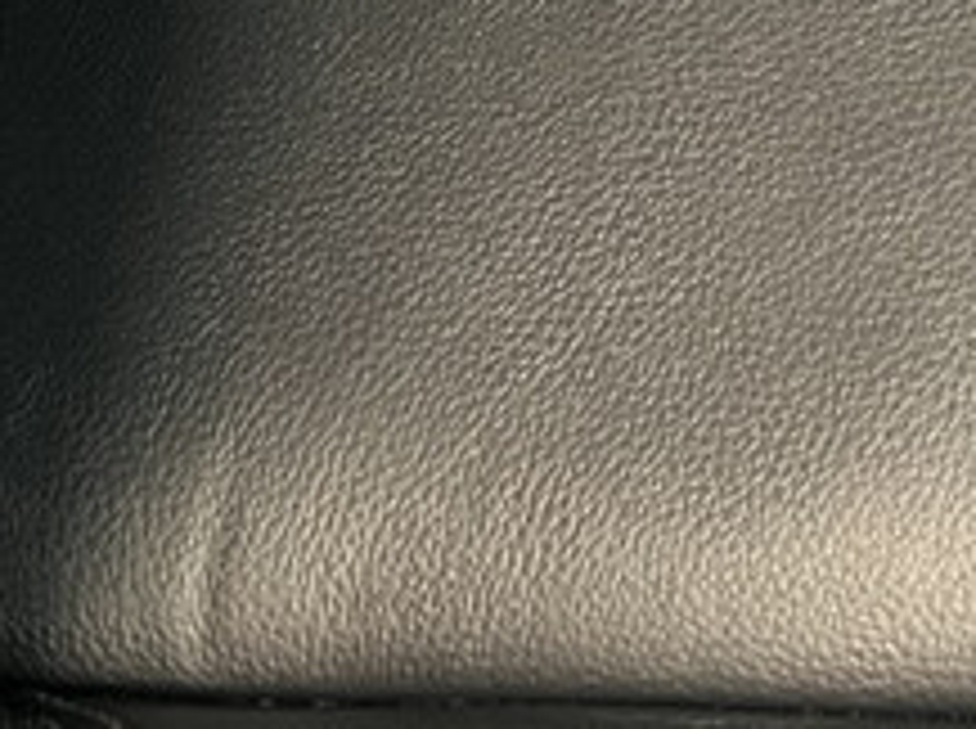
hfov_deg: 15.2
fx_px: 3603
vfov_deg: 10.9
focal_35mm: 128
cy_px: -531
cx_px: 956
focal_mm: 5.7
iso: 500
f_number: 1.5
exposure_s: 1/25
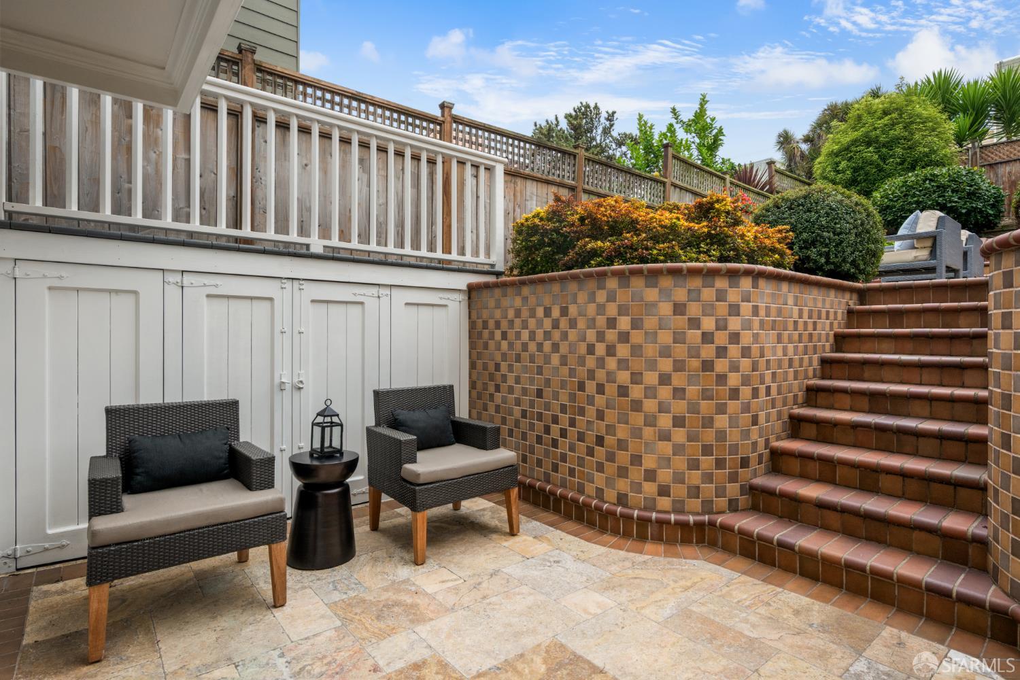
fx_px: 524
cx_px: 510
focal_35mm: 18
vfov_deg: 65.9
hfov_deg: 88.4
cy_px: 340
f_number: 9
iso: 400
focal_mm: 18.5
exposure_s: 1/160
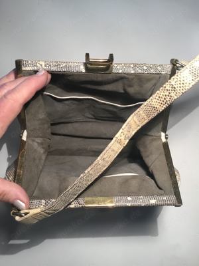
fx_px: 238
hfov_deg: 45.4
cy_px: 133
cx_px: 100
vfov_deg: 58.4
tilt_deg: -81.0
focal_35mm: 31
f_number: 2.4
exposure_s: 1/33
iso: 50
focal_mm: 3.3
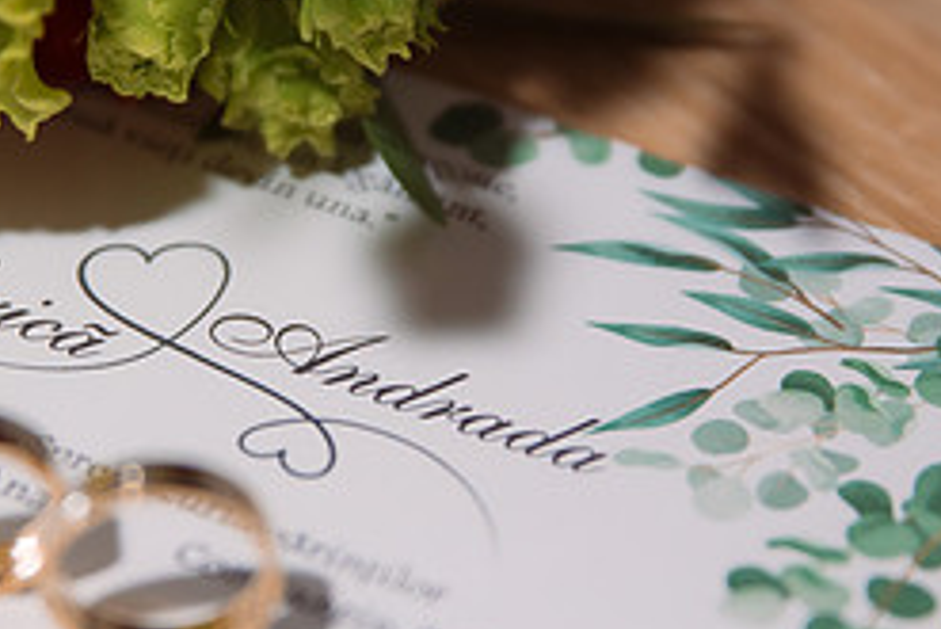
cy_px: 311
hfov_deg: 11.2
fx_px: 4786
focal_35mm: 183
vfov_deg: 7.5
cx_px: 363
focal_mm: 70
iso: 640
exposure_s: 1/160
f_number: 2.8
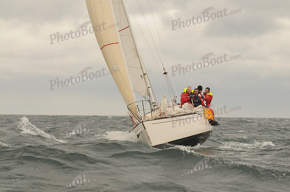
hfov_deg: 11.0
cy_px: 96
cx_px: 145
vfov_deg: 7.3
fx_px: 1508
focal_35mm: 188
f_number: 5
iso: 200
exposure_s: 1/1000
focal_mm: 125
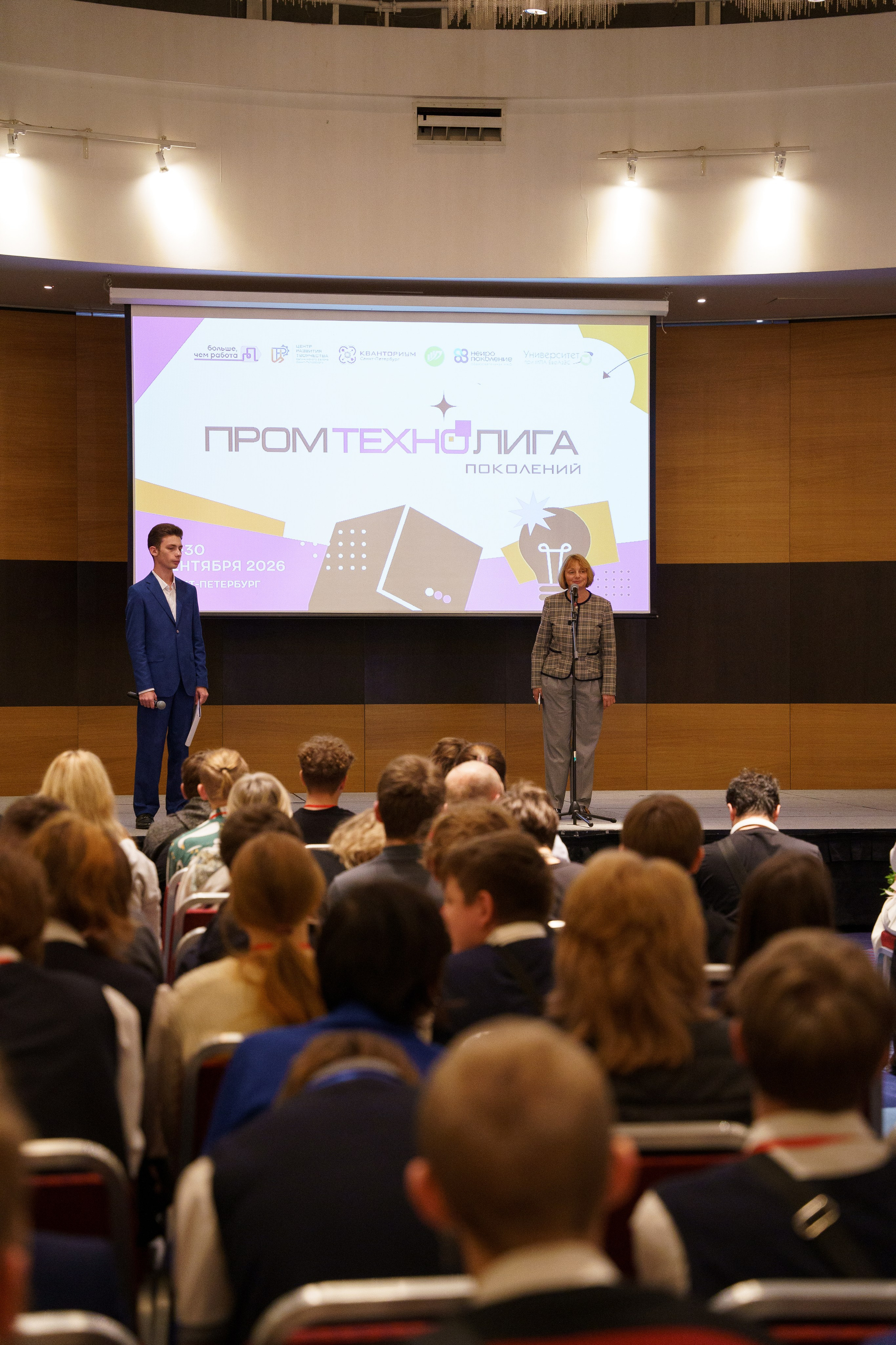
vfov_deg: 28.8
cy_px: 672
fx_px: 2613
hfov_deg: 19.5
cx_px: 448
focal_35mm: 70
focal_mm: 70
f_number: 3.5
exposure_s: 1/160
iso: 4000
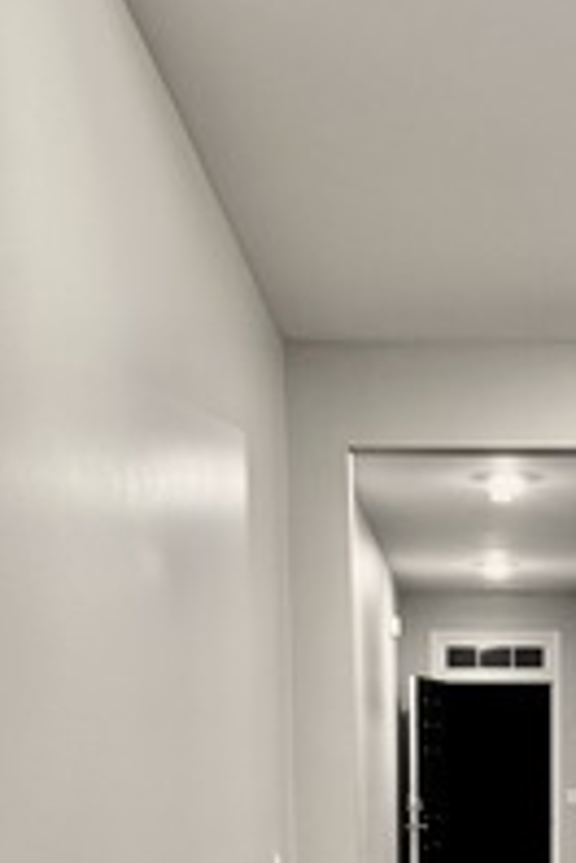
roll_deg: +0.6
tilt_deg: -5.1
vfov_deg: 29.5
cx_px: 535
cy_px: 894
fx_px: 1512
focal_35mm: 63
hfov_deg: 21.0
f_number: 1.78
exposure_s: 1/60
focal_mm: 6.76
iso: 250
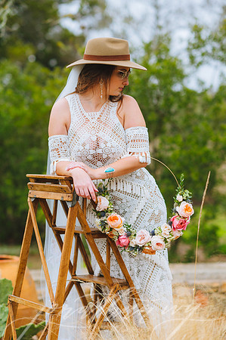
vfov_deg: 23.9
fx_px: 802
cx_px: 113
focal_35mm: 85
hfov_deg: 16.0
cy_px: 170
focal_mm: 85
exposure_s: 1/1000
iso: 320
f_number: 2
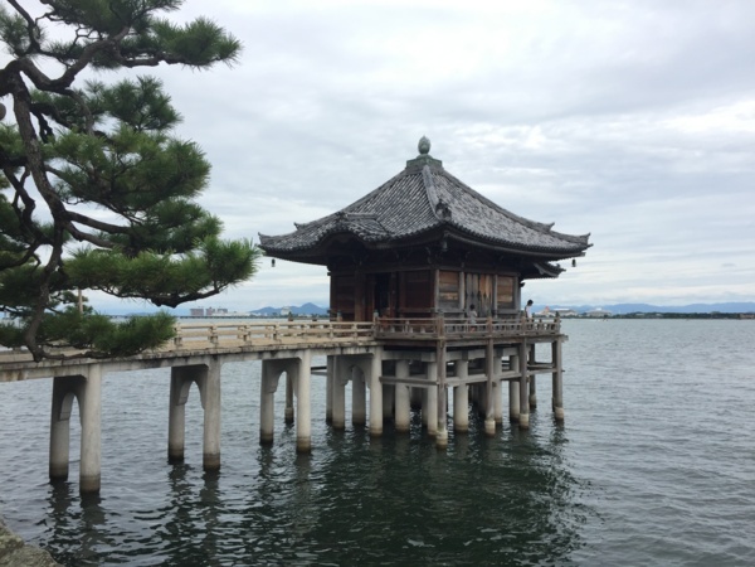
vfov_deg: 48.2
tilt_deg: +2.3
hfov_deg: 61.7
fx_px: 633
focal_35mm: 29
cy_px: 284
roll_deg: -0.6
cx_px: 378
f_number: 2.2
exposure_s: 1/1099
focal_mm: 4.15
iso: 32
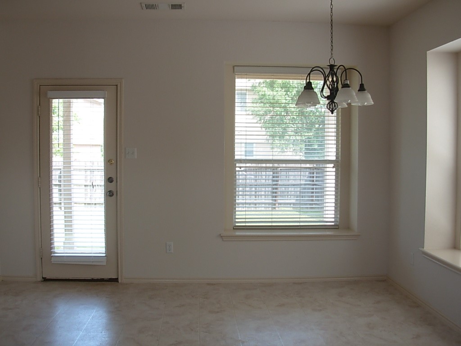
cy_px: 173
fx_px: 506
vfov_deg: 37.7
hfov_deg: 49.0
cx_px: 230
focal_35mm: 38
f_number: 2.9
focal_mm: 6.3
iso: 50
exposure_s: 1/53.8
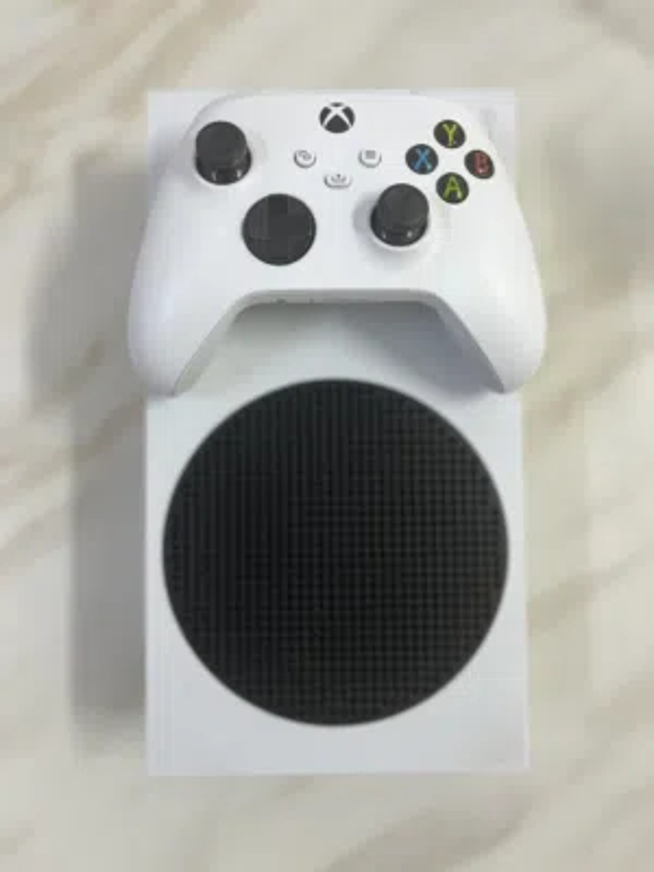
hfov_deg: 53.1
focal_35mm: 26
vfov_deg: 67.3
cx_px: 327
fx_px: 655
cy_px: 436
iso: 125
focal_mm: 5.1
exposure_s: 1/60
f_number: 1.6
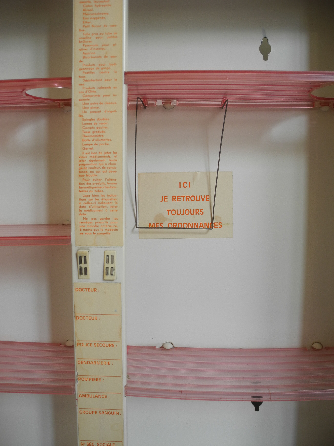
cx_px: 167
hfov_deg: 49.7
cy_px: 223
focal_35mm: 28
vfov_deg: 63.4
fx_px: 360
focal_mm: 6
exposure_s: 1/81.3
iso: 100
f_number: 2.8
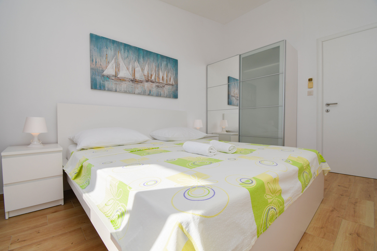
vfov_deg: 77.3
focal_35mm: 15
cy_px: 126
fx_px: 157
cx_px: 188
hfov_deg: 100.4
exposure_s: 1/160
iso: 125
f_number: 11
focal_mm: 10
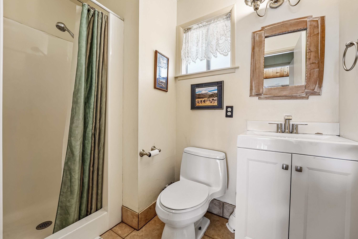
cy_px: 120
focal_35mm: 14
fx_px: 139
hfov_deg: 104.3
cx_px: 179
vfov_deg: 81.2
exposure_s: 1/25
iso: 400
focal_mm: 14
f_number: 8
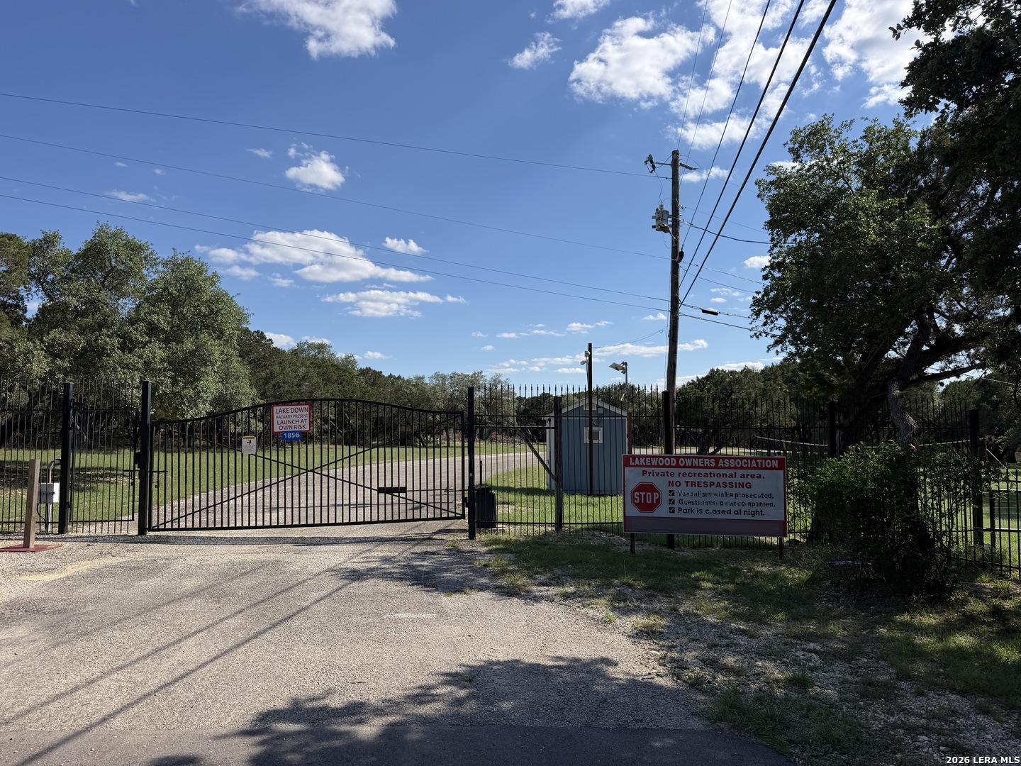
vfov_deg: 56.8
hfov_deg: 71.6
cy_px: 383
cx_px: 510
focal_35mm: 24
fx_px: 708
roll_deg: +1.6
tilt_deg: +3.7
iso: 80
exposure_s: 1/5714
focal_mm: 6.76
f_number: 1.78
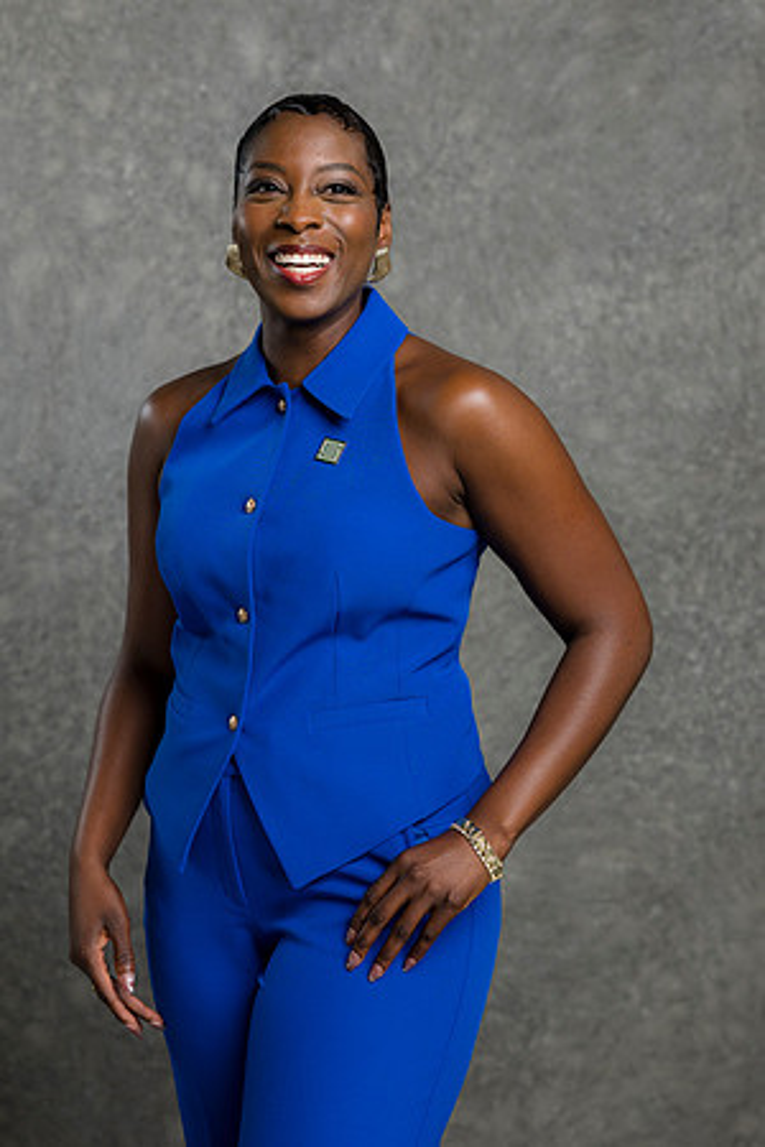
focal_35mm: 85
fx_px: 2709
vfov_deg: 23.9
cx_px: 382
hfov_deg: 16.1
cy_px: 574
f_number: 5
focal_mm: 85
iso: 125
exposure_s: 1/200
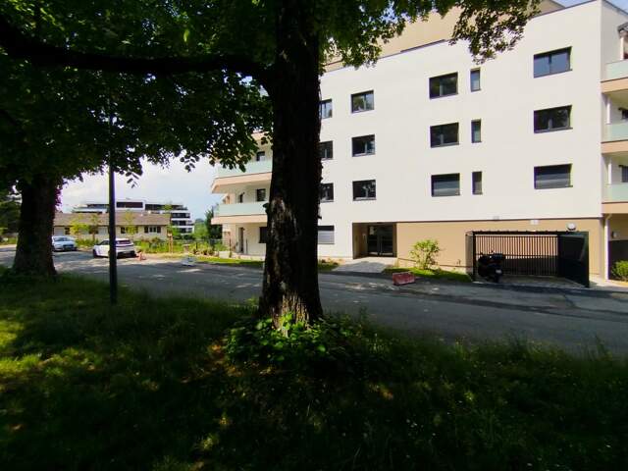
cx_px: 314
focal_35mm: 15
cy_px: 236
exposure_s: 1/1896
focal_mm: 1.65
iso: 50
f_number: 2.2
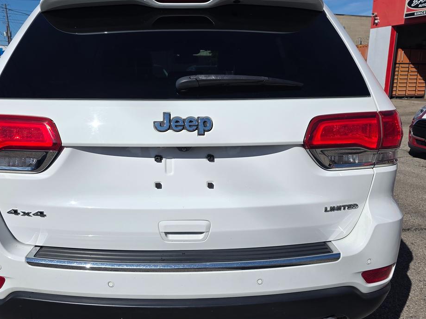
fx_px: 394
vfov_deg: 44.1
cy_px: 169
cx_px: 196
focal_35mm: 32
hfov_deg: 56.7
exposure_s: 1/7944
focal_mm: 6.3
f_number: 1.7
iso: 50
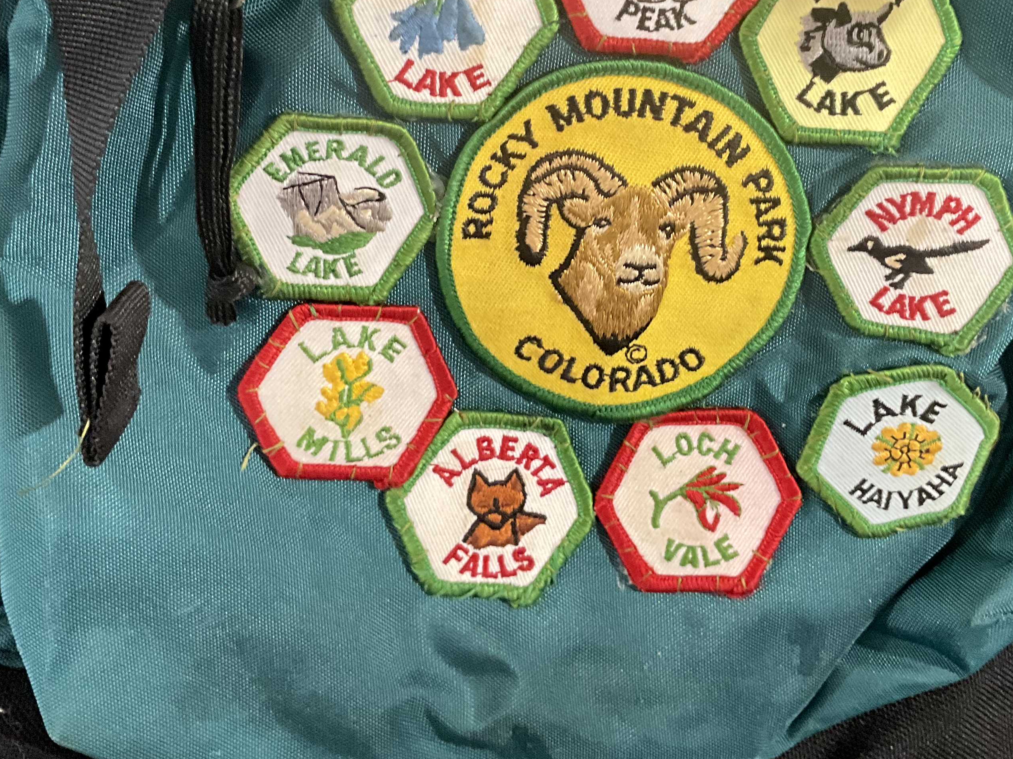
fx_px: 1346
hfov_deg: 41.1
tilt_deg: -45.7
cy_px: 170
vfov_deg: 30.9
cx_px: 590
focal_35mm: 46
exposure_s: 1/52
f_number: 1.8
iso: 320
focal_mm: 3
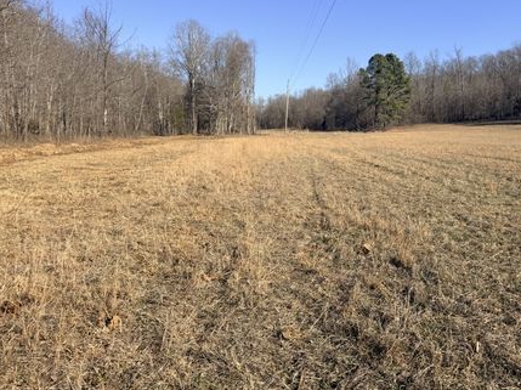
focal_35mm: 28
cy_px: 177
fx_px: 421
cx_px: 300
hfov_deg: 63.2
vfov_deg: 49.6
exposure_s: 1/4975
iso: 80
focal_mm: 6.76
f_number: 1.78
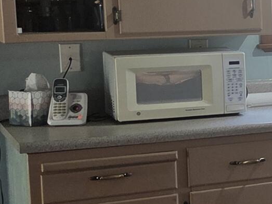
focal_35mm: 132
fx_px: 1037
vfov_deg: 11.2
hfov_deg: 11.3
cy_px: 72
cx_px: 730
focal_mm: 5.4
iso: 100
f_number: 1.8
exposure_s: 1/120
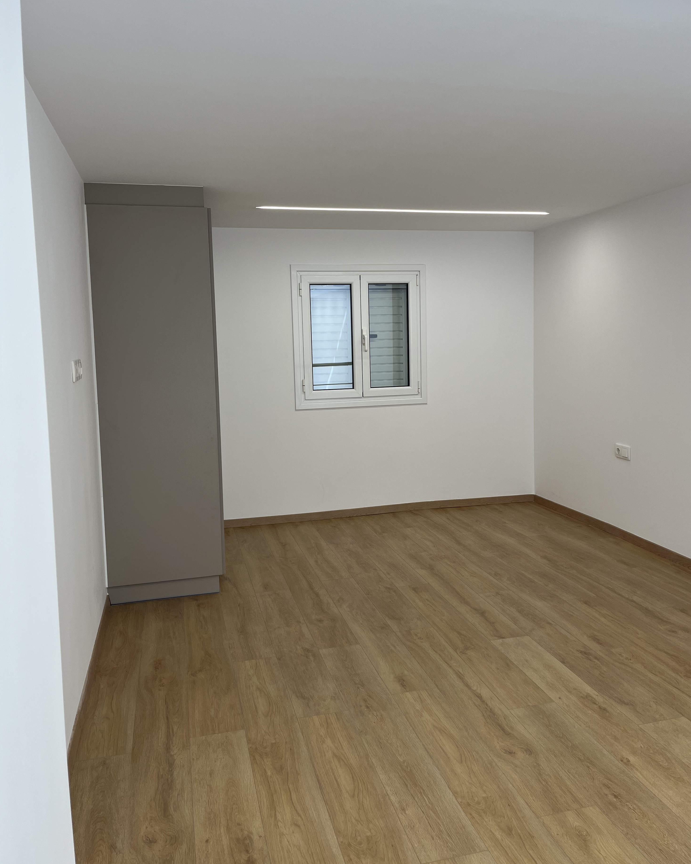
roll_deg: +2.5
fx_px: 716
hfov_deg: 51.5
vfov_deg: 62.1
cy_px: 393
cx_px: 356
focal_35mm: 28
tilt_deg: -5.4
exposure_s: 1/100
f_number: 1.6
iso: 40
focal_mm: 5.1
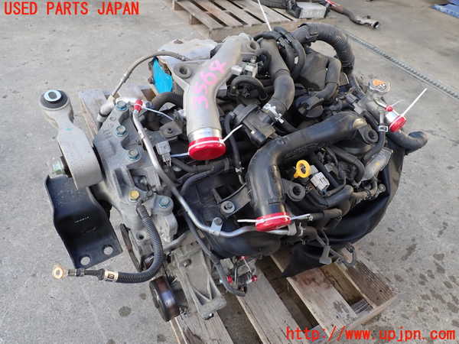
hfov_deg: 69.4
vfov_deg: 54.9
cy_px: 172
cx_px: 230
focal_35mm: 25
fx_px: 331
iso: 100
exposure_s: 1/100
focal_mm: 4.5
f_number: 2.8
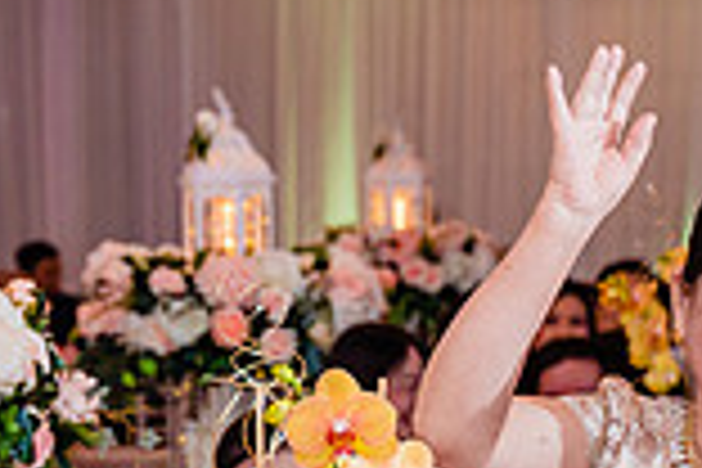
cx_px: 522
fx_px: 3120
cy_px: 583
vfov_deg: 8.5
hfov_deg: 12.8
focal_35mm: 160
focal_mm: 43
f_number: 3.5
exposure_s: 1/160
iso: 800
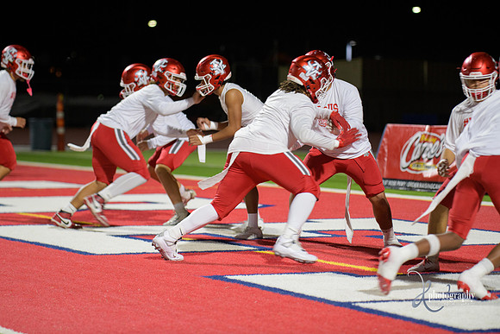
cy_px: 167
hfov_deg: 12.8
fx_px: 2223
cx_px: 250
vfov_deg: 8.6
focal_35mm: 160
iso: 1250
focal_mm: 160
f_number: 2.8
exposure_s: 1/250
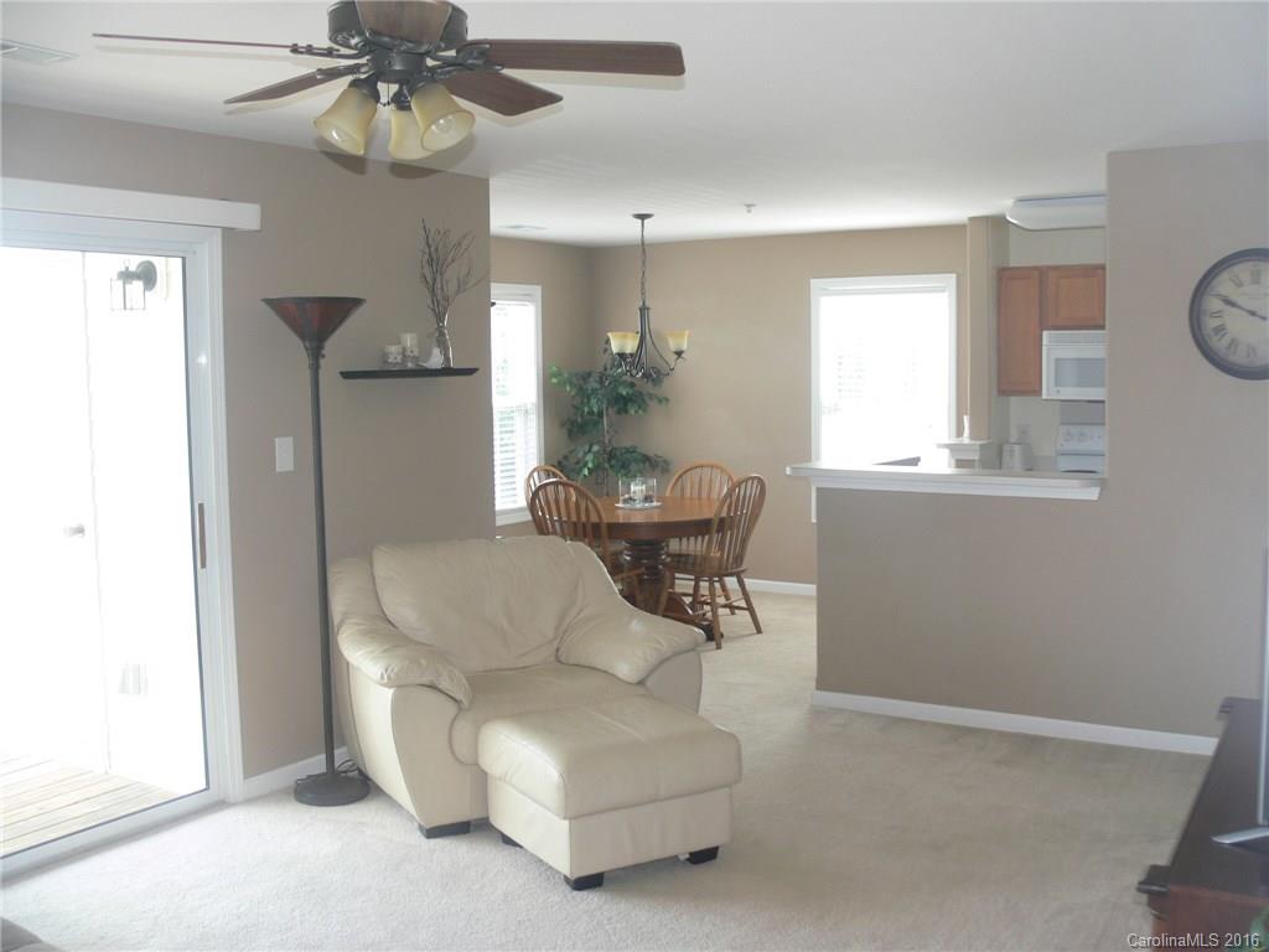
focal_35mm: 35
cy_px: 476
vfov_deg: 40.7
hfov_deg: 52.6
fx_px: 1283
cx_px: 634
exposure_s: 1/50
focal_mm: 7.4
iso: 80
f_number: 2.8
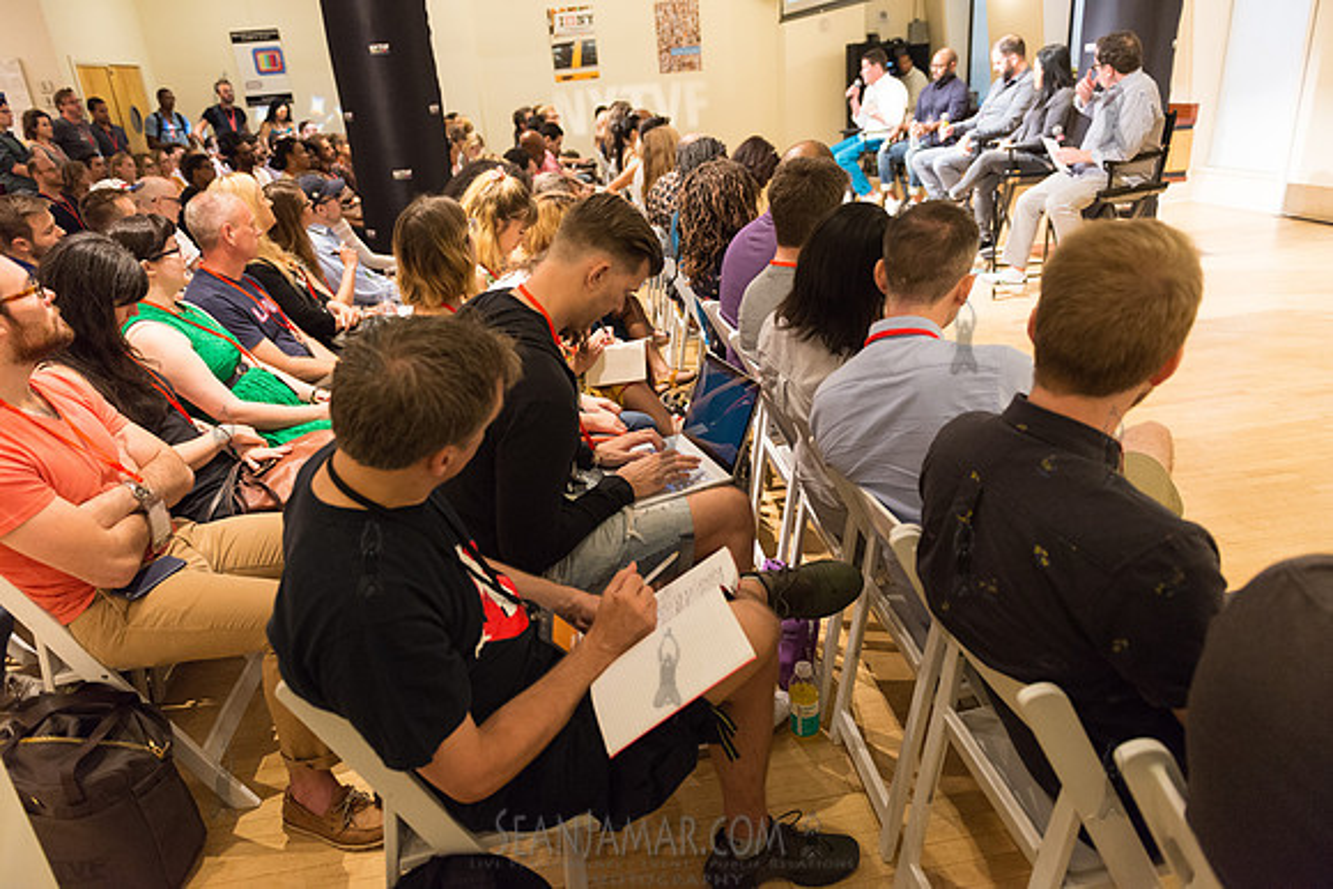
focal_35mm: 24
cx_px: 666
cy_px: 444
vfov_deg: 53.2
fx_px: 889
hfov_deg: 73.7
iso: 4000
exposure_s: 1/200
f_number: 2.8
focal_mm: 24
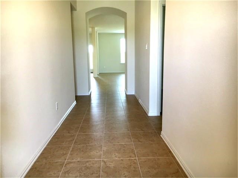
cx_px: 119
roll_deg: +0.7
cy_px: 89
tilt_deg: -9.5
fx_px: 199
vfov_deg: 48.2
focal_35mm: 29
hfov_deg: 61.7
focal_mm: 4.15
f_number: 2.2
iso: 40
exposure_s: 1/30
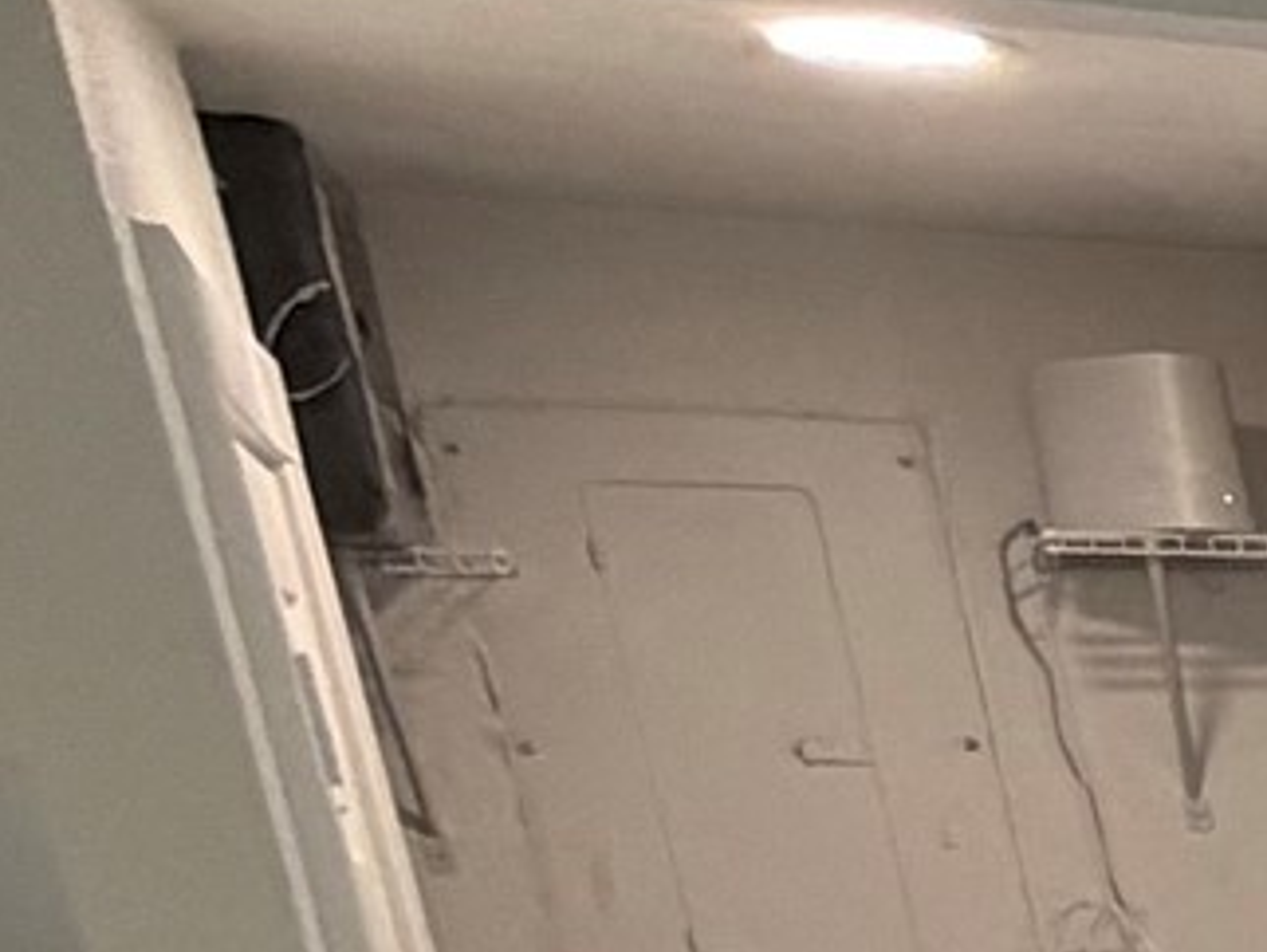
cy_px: 1522
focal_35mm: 89
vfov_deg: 15.1
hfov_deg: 11.2
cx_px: 3888
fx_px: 3260
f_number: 2.2
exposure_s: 1/120
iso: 250
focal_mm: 2.22
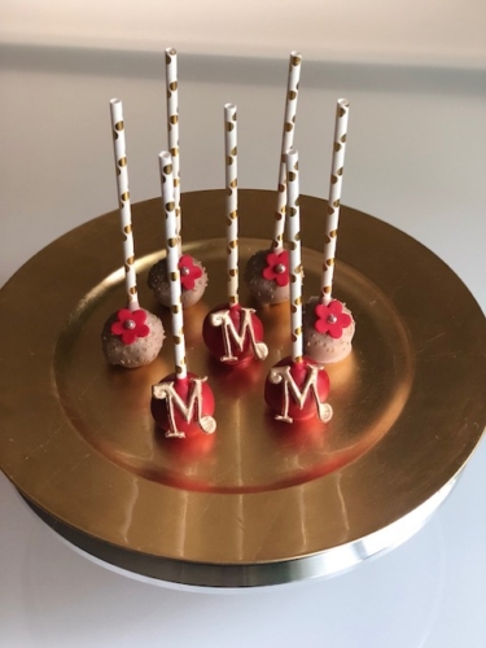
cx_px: 243
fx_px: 1067
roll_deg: +1.2
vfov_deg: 33.8
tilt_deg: -41.4
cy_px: 324
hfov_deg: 25.7
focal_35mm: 57
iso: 320
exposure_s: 1/60
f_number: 2.8
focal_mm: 6.6
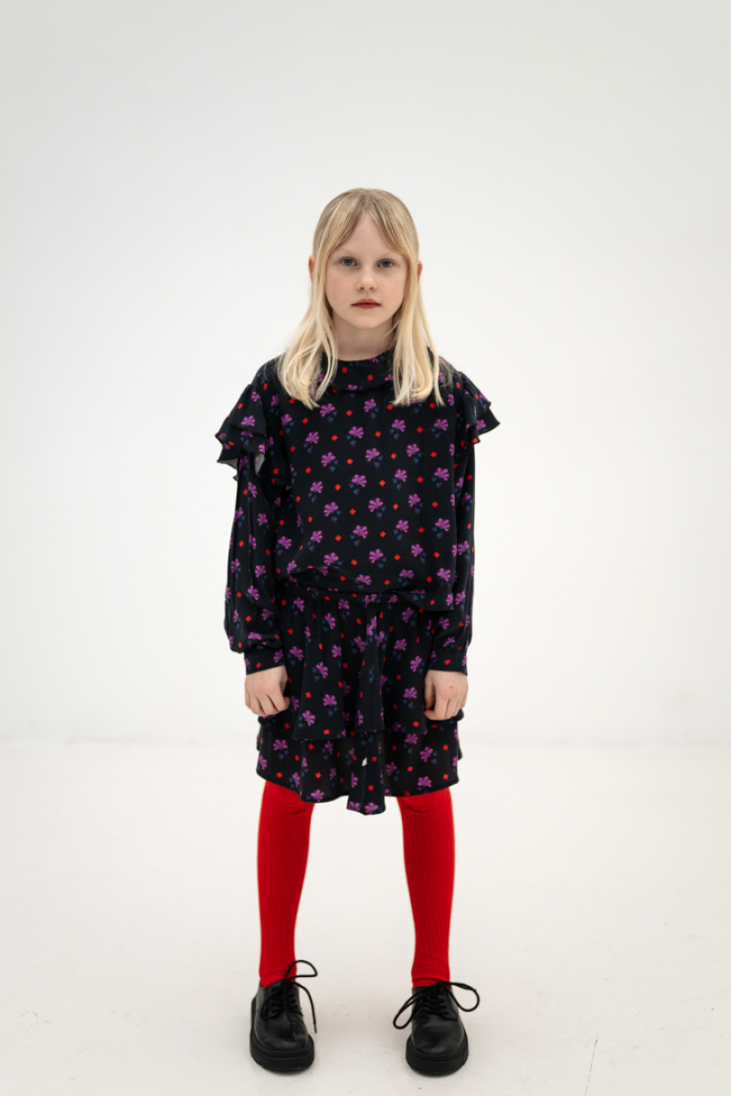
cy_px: 548
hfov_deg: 27.0
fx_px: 1523
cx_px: 366
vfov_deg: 39.6
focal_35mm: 50
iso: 250
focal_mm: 50
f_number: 1.8
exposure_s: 1/1000
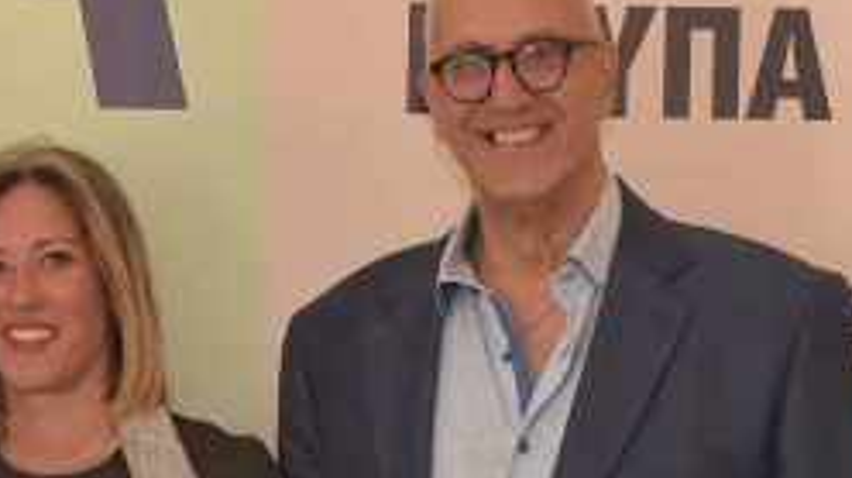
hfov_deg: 8.7
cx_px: -271
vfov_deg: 5.0
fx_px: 5508
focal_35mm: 244
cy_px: 382
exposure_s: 1/320
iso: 1600
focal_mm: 70
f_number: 4
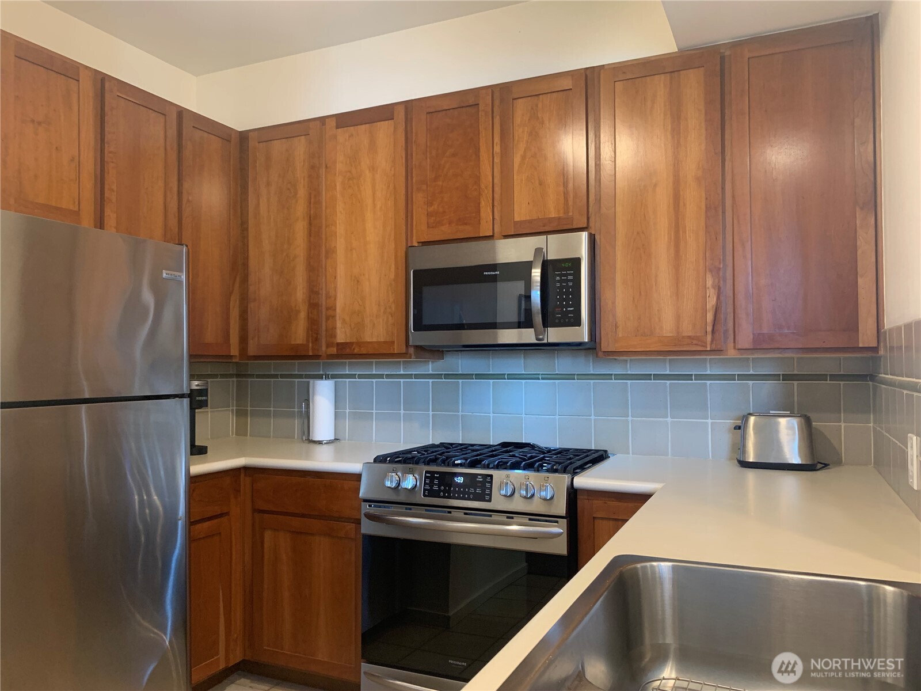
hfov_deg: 67.3
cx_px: 460
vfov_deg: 53.1
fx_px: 692
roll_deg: -0.3
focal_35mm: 26
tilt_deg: +1.5
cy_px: 346
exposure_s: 1/60
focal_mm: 4.25
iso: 160
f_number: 1.8
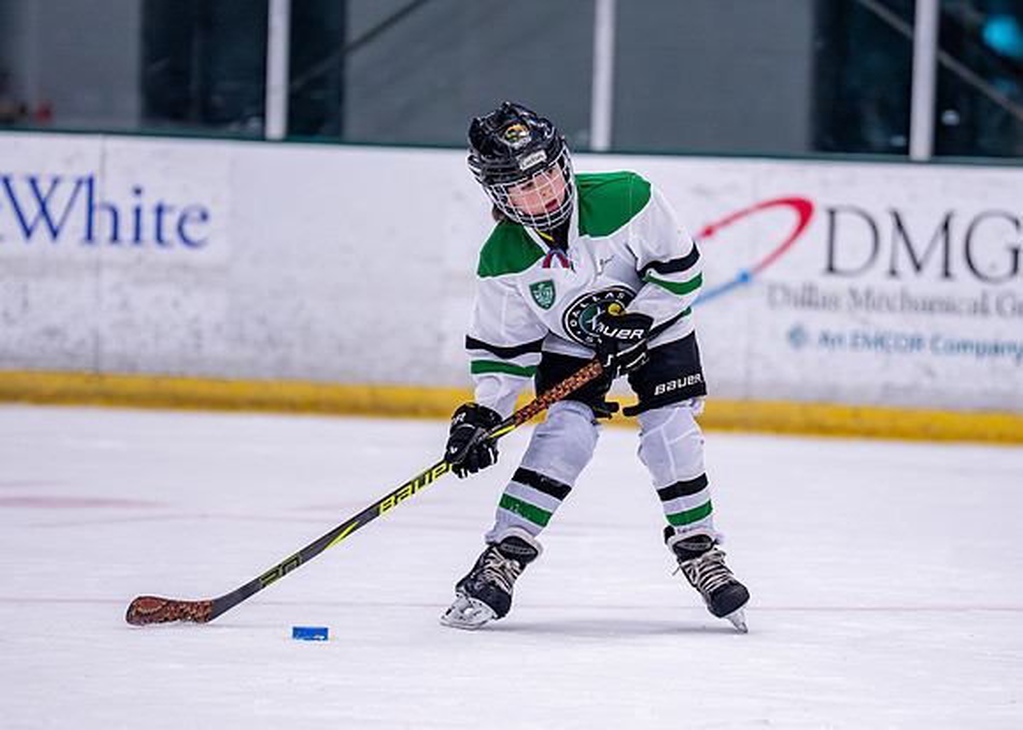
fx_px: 8427
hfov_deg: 6.9
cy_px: 332
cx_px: 568
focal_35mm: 290
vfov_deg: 5.0
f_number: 2.8
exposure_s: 1/1250
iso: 2500
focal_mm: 200
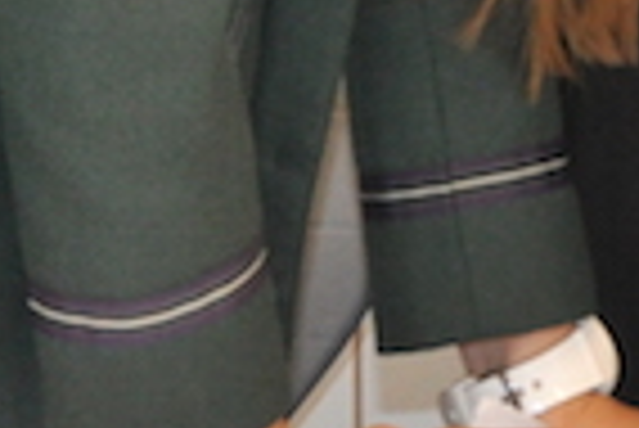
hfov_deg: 6.1
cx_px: 747
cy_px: -865
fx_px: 5988
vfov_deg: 4.0
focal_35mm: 337
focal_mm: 32
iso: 800
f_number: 4.2
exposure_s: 1/60
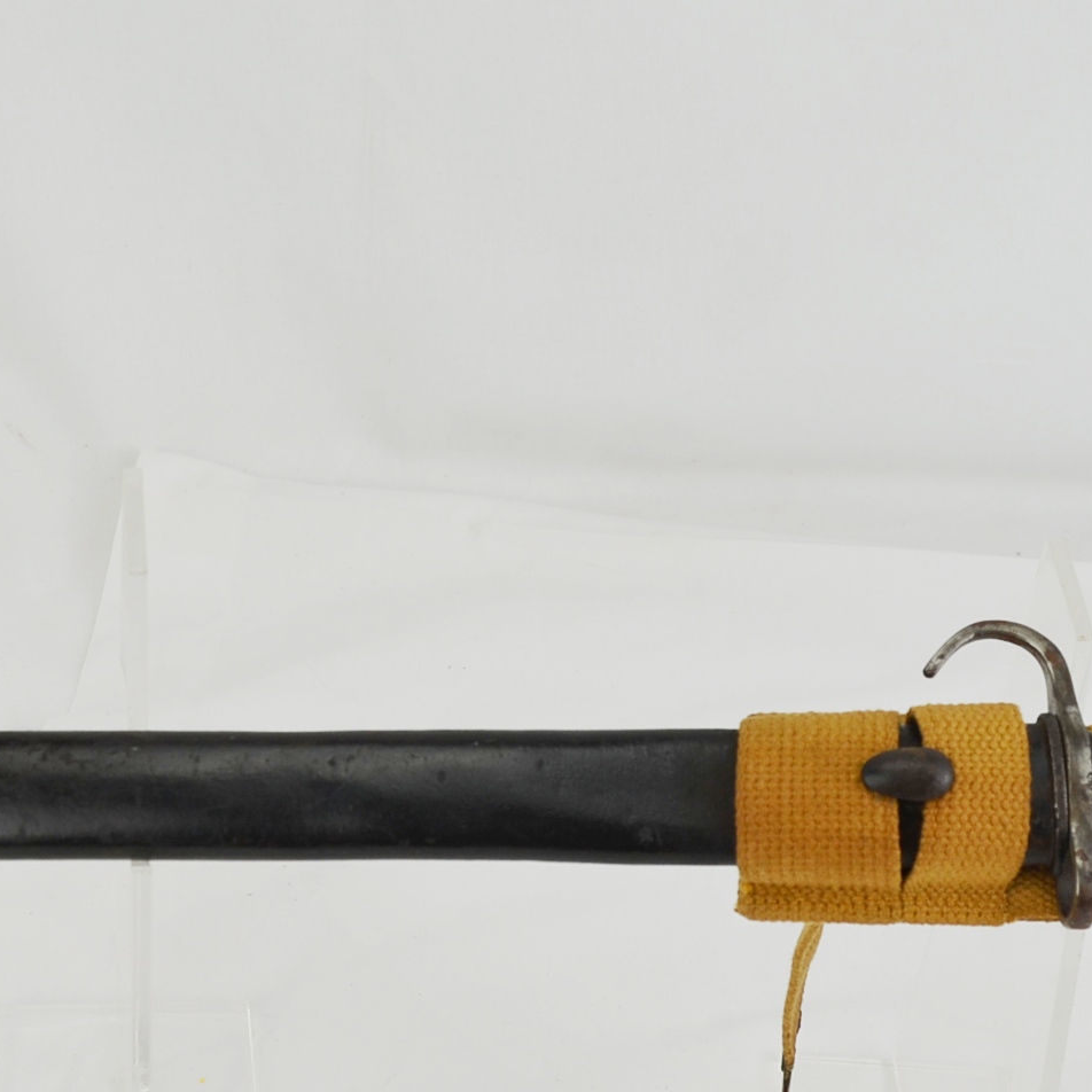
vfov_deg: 21.8
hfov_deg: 21.9
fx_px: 2820
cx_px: 444
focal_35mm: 79
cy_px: 789
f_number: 5.6
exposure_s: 1/125
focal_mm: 24
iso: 200
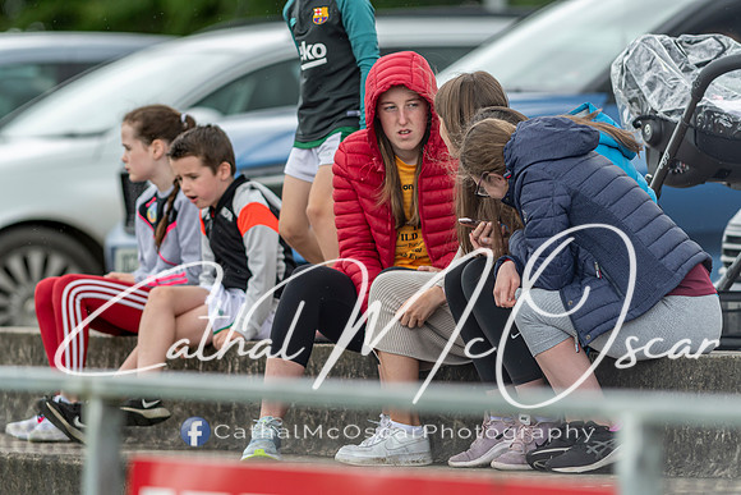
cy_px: 248
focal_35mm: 450
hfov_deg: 4.6
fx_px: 9264
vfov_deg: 3.1
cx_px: 370
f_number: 2.8
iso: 280
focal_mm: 300
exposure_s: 1/1000
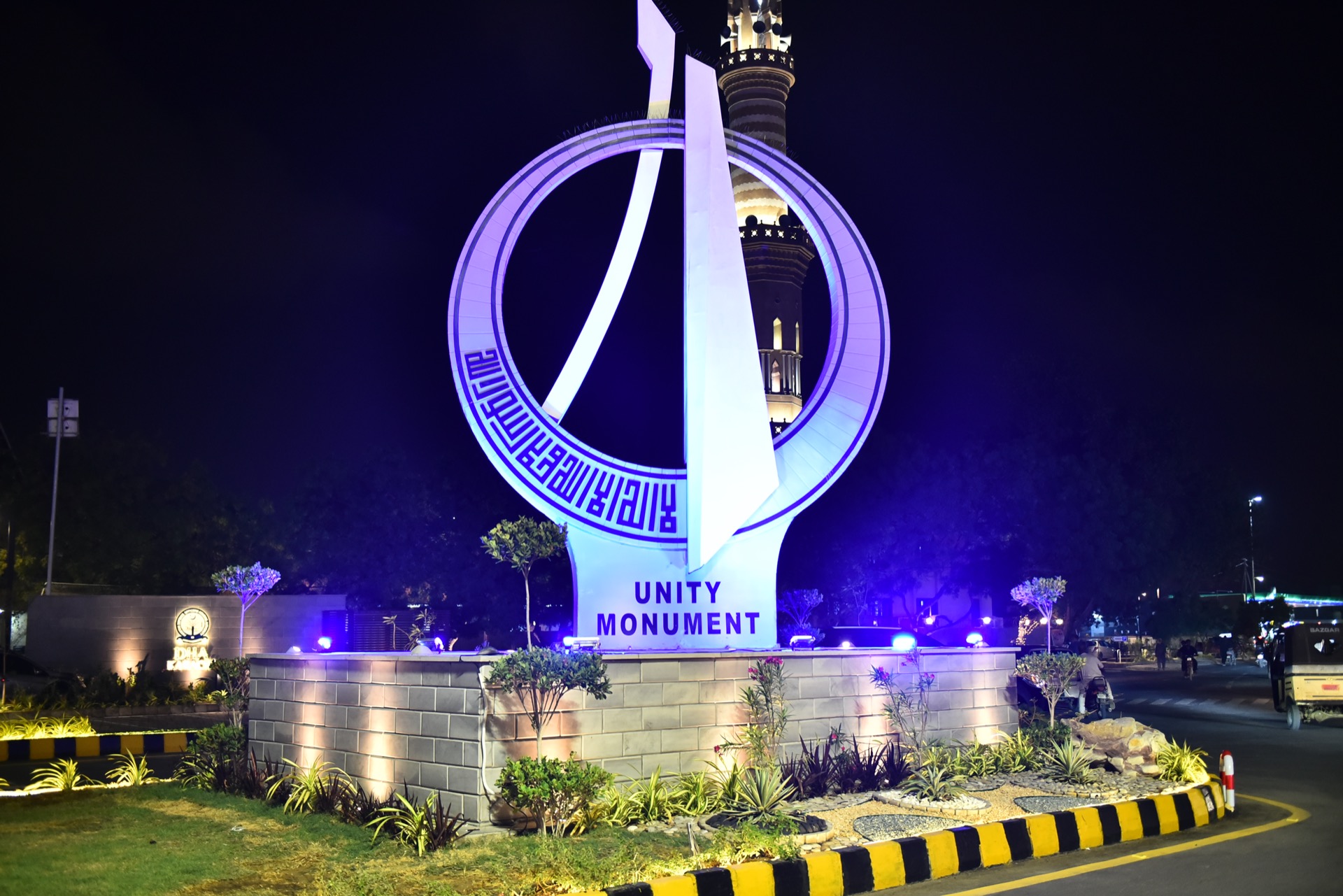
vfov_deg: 35.1
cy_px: 448
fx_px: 1418
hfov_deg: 50.7
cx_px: 672
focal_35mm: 38
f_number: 2.8
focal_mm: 38
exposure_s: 1/80
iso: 2000
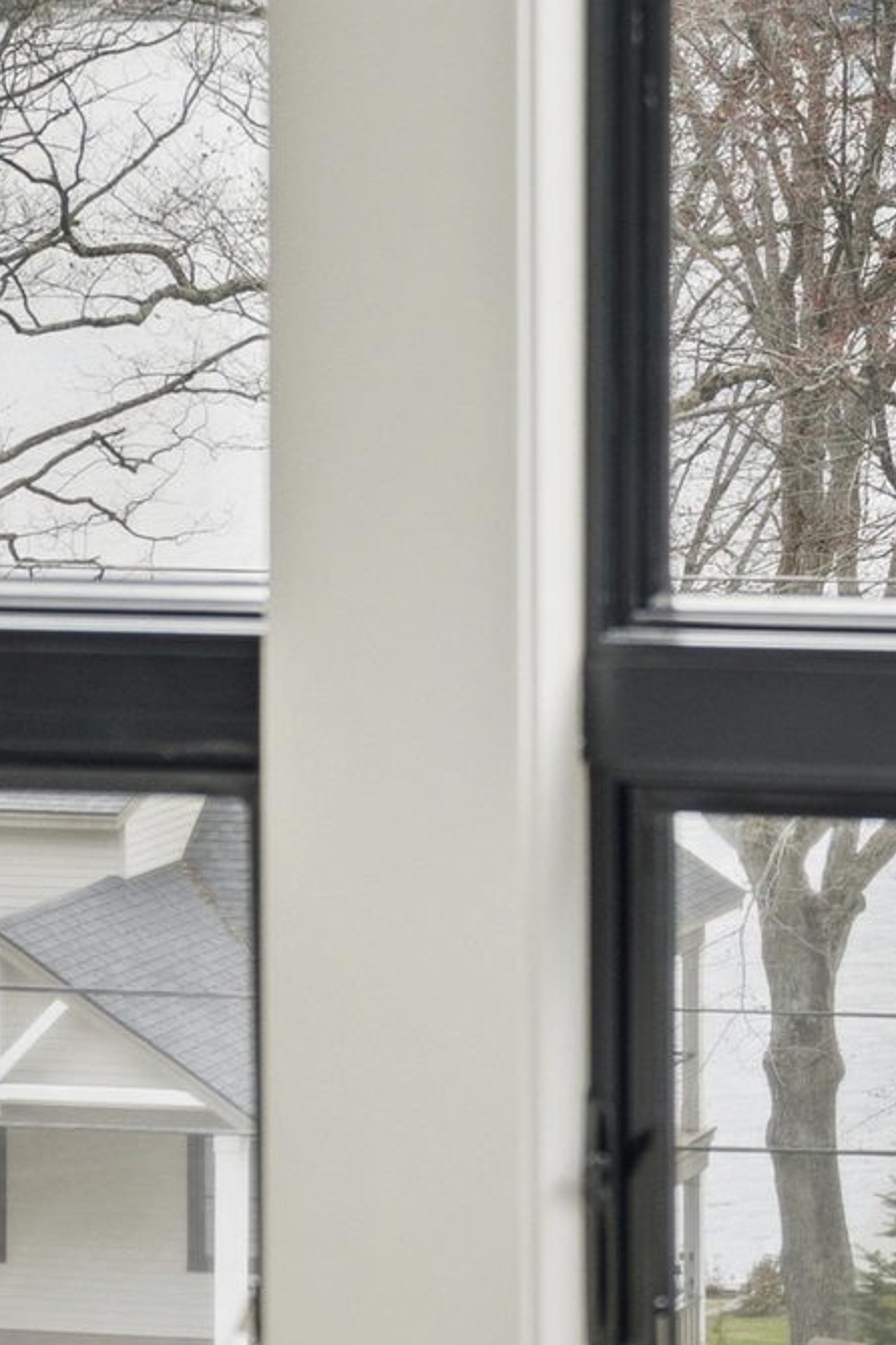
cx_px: 1248
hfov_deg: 7.6
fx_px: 6682
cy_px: 6
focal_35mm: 179
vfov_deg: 11.4
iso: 400
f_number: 4
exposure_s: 1/640
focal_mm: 35
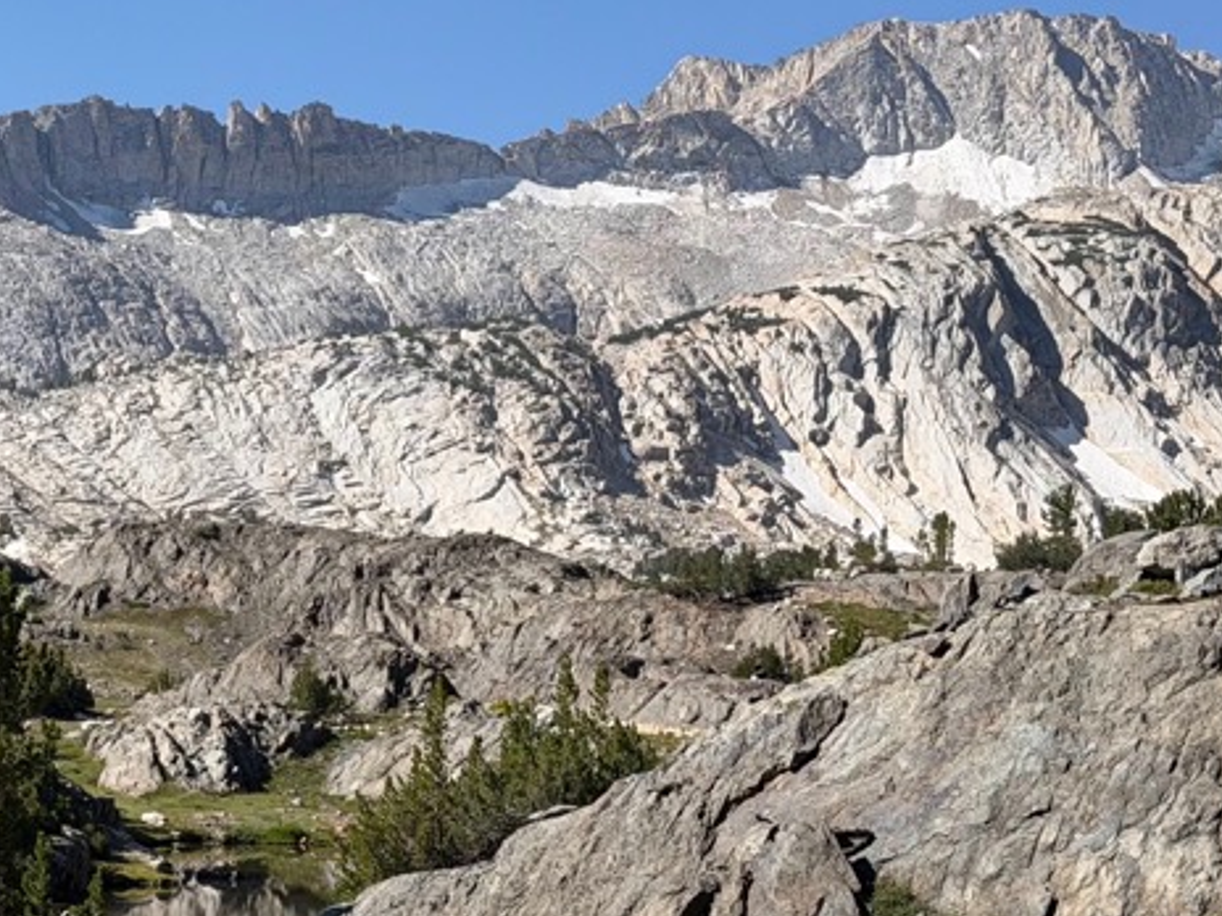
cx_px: 116
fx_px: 3742
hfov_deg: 18.2
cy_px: 653
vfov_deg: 13.9
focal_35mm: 106
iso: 64
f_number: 1.78
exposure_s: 1/4329
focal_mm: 6.76
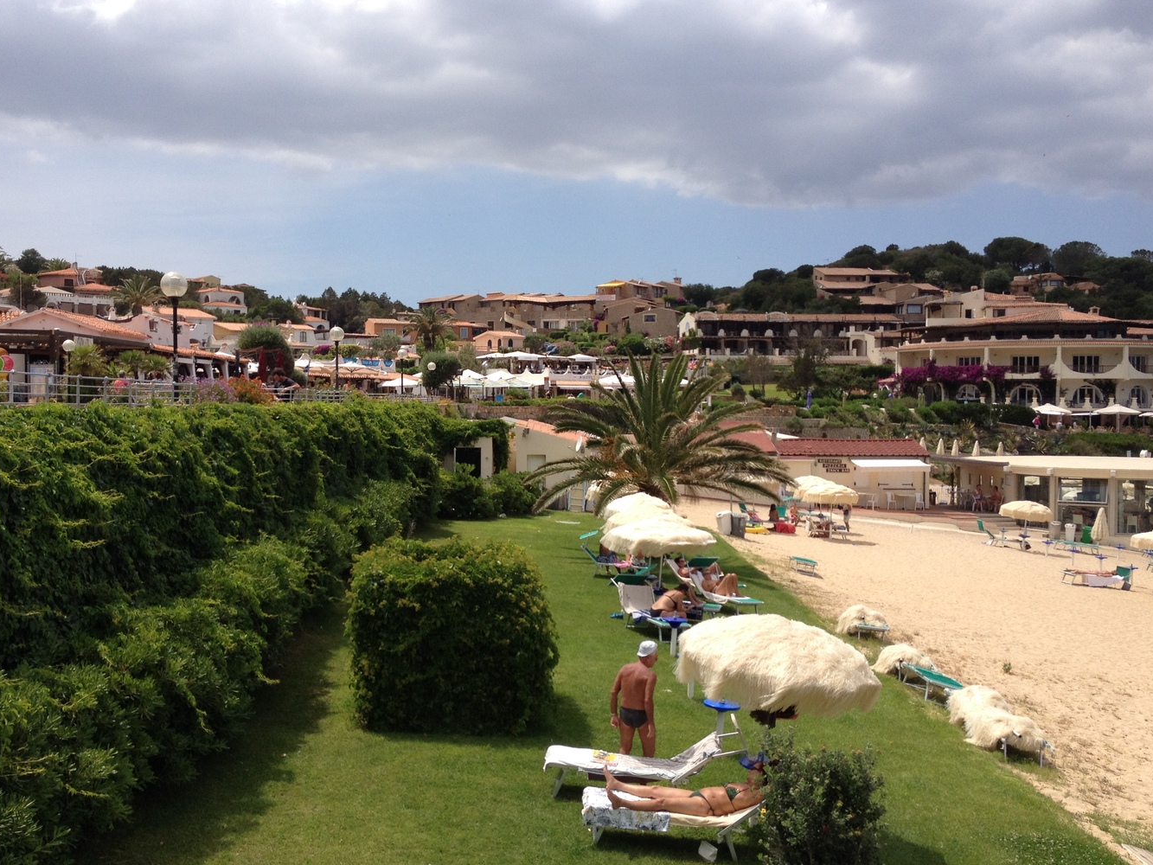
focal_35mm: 42
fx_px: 1399
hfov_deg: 44.7
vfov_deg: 34.4
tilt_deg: -4.5
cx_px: 506
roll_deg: +0.2
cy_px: 429
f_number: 2.4
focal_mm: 4.28
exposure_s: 1/1972
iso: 50
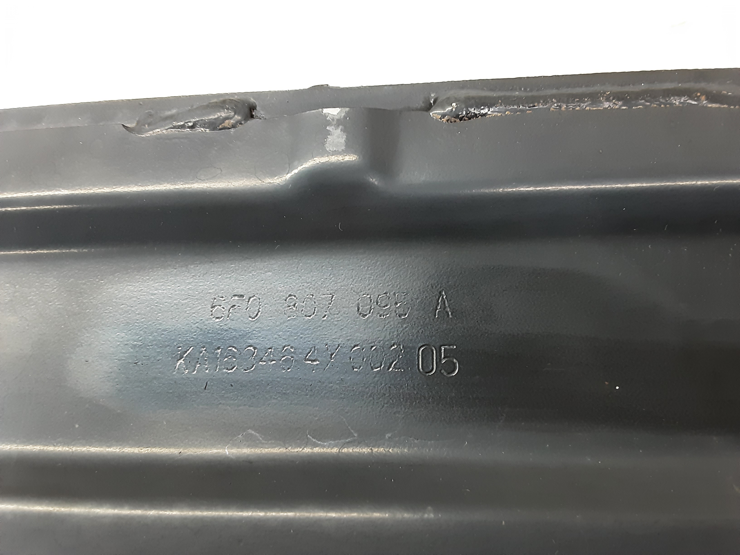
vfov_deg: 51.4
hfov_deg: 65.3
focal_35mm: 27
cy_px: 278
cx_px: 370
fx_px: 577
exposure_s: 1/25
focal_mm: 2.91
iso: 200
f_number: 1.9
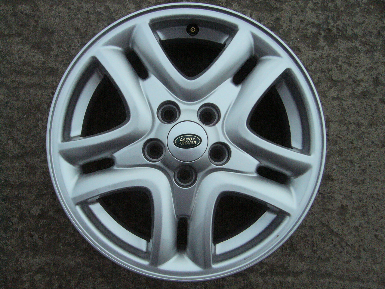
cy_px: 144
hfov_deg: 52.6
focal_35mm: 35
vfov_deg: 40.7
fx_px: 389
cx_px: 192
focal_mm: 5.8
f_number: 5.6
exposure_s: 1/320
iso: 400
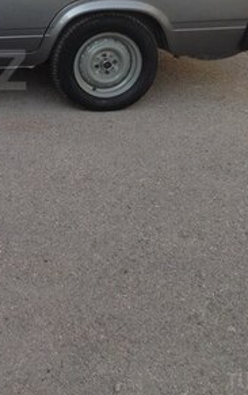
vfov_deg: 25.6
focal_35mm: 79
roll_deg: +2.6
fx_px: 853
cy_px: 70
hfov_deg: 15.4
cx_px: -112
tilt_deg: -13.7
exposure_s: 1/467
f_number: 2.4
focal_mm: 4.12
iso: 50
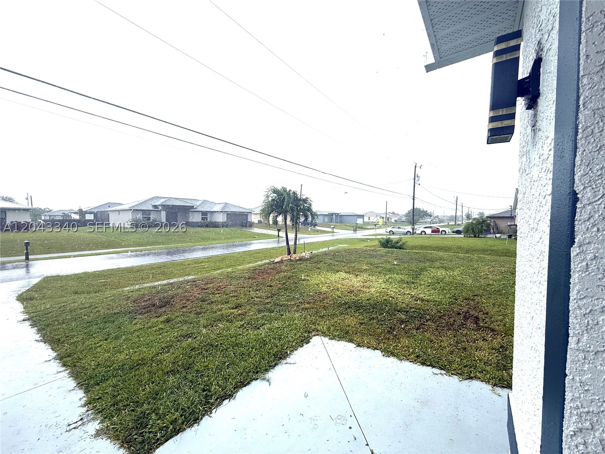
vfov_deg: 85.7
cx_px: 302
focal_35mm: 14
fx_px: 245
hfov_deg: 102.1
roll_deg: -1.1
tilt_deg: -1.9
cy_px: 227
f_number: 2.2
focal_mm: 2.22
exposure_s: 1/1050
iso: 50
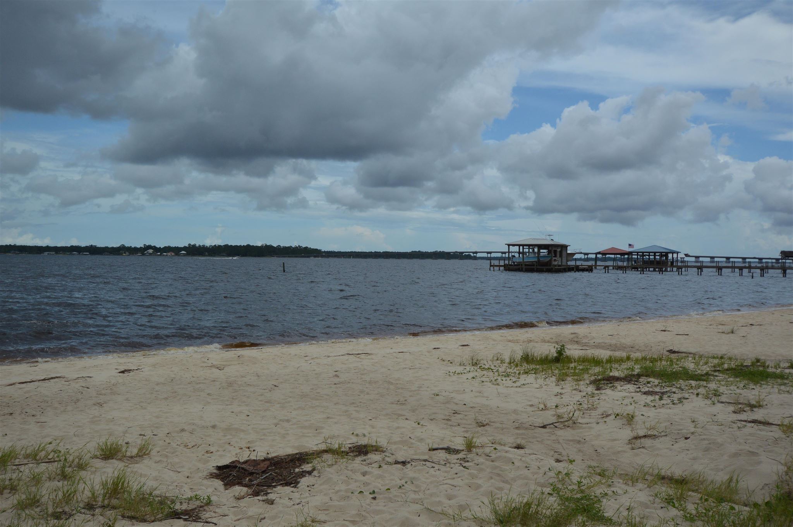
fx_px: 792
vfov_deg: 36.8
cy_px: 264
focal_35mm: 36
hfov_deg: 53.2
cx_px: 396
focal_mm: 24
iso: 400
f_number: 7.1
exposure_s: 1/2000
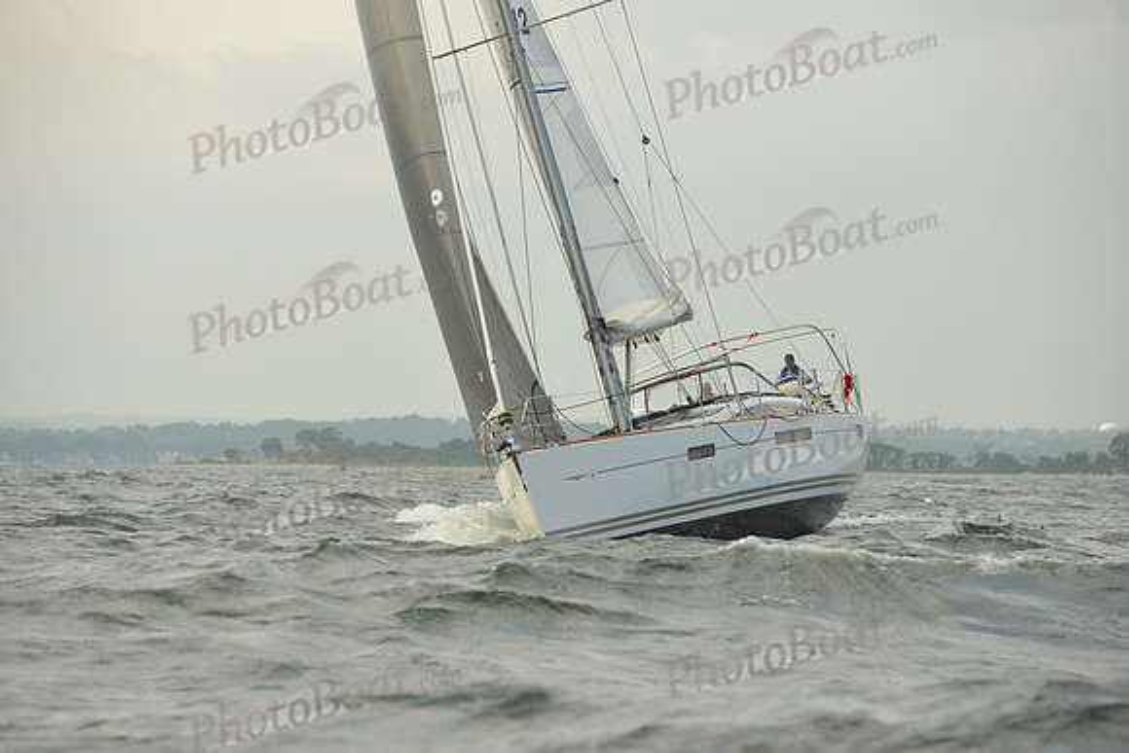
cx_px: 564
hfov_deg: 11.4
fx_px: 5646
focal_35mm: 180
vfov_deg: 7.6
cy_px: 376
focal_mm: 180
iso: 320
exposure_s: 1/1250
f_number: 7.1
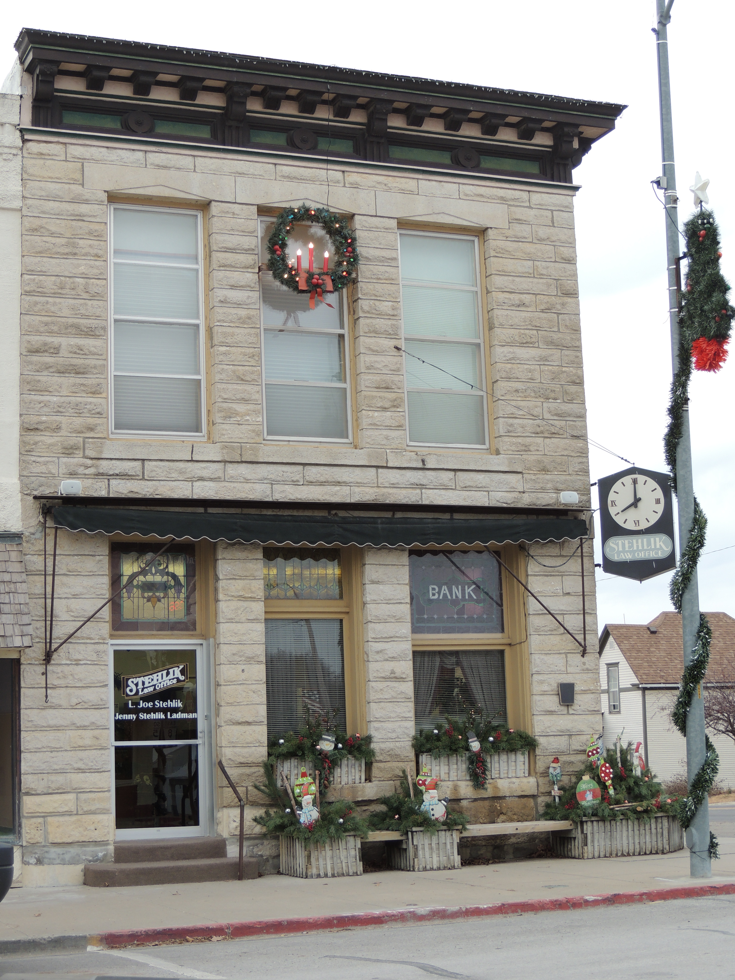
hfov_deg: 24.4
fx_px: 1699
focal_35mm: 60
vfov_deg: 32.2
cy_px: 490
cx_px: 368
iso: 100
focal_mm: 10.7
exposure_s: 1/80
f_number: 3.7
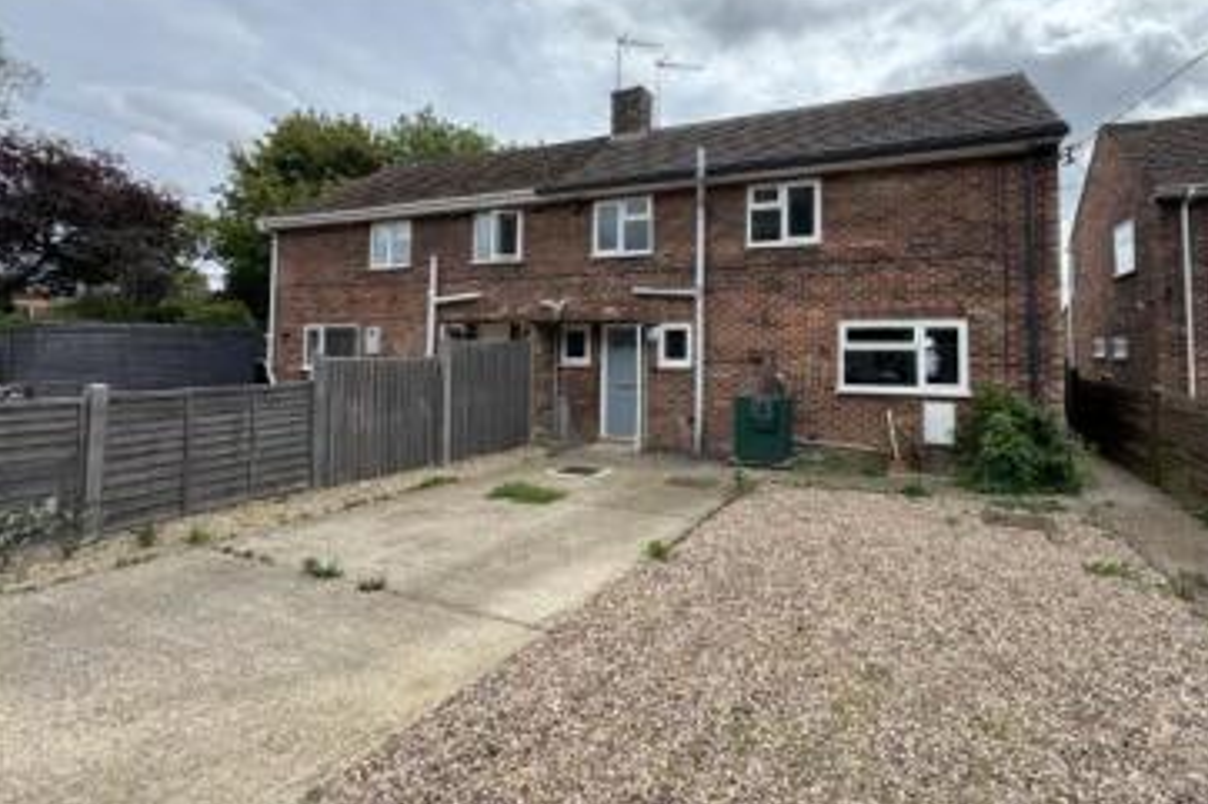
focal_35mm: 17
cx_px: 702
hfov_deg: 92.5
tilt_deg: +3.2
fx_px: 570
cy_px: 322
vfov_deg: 69.7
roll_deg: +0.1
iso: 40
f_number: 2.2
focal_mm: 2.22
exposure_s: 1/569
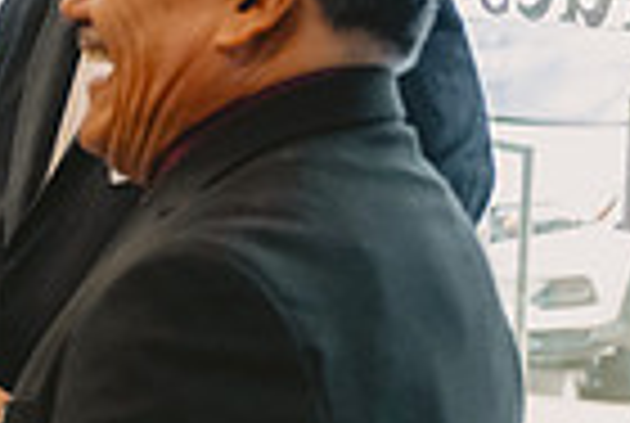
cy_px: 214
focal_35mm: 157
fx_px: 2753
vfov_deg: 8.8
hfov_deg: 12.2
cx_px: -414
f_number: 3.5
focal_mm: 38
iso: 2000
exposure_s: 1/500
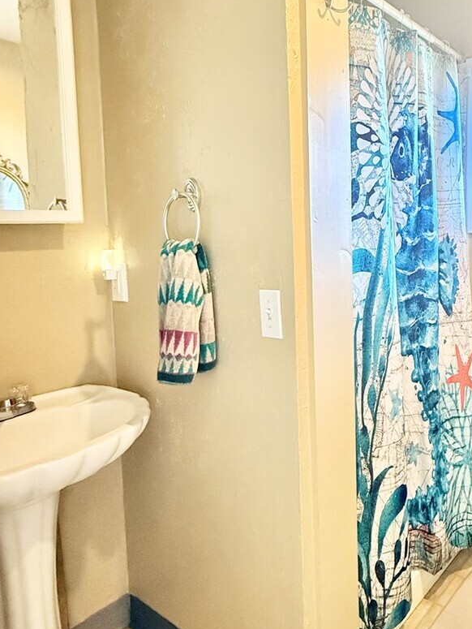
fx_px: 472
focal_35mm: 26
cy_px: 263
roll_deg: -0.5
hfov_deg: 47.7
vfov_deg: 66.8
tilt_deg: -2.9
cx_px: 425
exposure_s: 1/40
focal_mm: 2.22
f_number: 2.2
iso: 1000
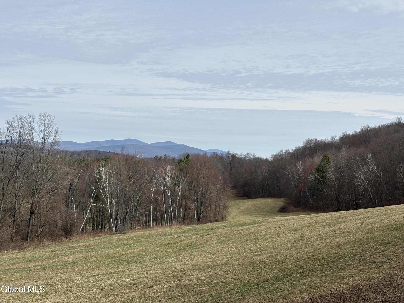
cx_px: 202
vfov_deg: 28.0
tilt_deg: +0.8
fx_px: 607
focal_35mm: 52
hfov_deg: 36.8
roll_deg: -4.4
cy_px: 152
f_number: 1.6
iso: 32
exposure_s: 1/4630
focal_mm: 5.96
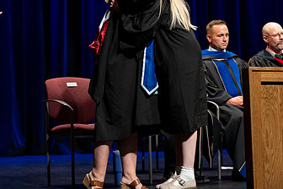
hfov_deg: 16.9
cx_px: 109
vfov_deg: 11.3
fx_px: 951
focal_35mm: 121
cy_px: 68
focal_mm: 70
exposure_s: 1/250
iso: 500
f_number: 2.8
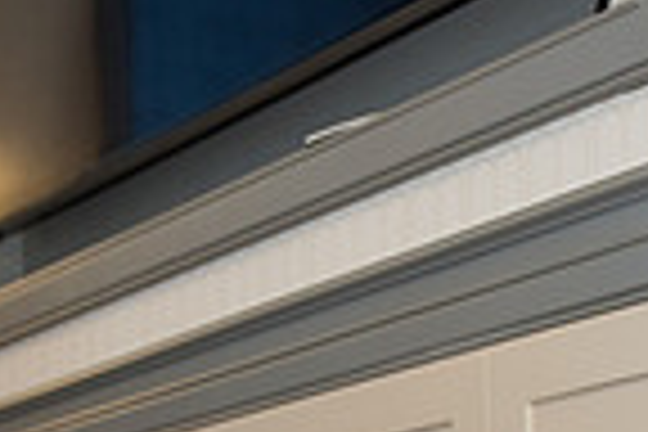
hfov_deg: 14.4
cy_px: 794
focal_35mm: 141
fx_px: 2538
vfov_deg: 9.3
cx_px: 36
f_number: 2.8
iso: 400
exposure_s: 1/100
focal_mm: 35
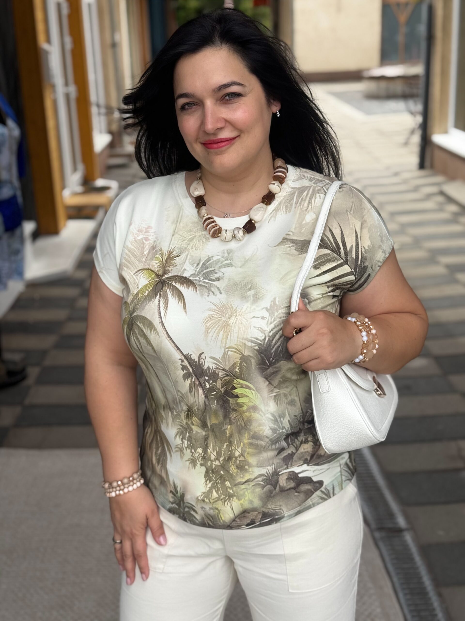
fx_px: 860
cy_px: 310
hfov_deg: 30.3
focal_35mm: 48
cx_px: 232
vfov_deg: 39.7
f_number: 1.78
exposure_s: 1/1770
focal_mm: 6.76
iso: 64
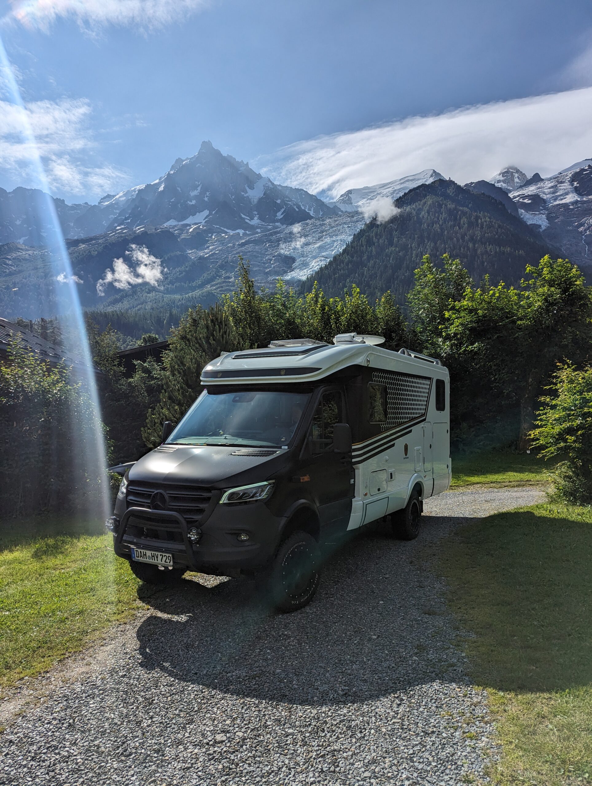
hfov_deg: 56.9
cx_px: 296
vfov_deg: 71.5
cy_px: 393
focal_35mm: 24
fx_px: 546
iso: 38
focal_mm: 6.81
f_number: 1.85
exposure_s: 1/5952
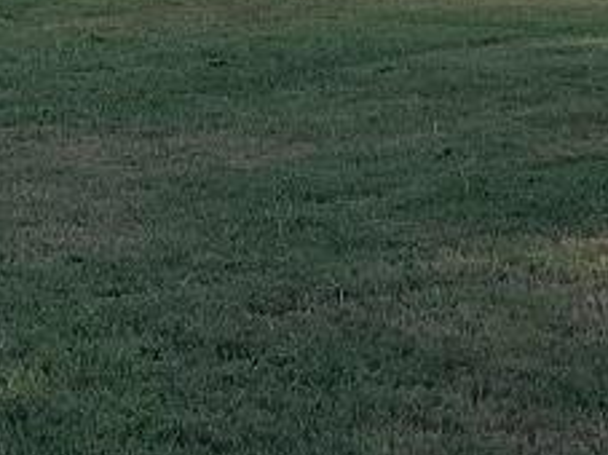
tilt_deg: +1.4
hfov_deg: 10.7
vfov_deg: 7.6
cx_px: 288
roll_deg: +1.1
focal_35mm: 185
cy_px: -559
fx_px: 3248
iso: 25
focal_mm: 4.25
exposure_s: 1/991
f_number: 1.8
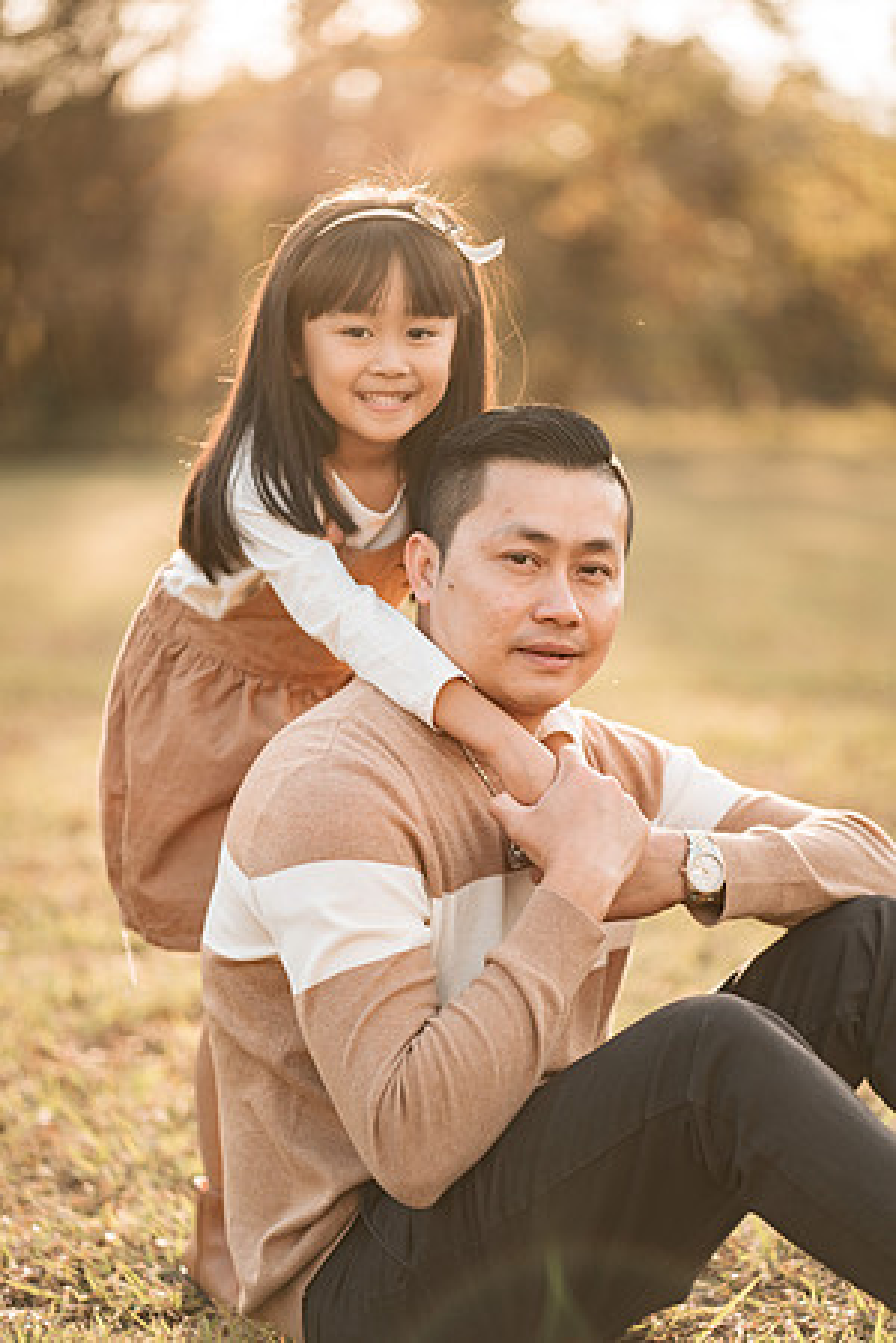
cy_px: 672
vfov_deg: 23.9
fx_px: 3173
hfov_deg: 16.1
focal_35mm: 85
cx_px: 448
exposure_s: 1/640
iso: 100
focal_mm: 85
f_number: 2
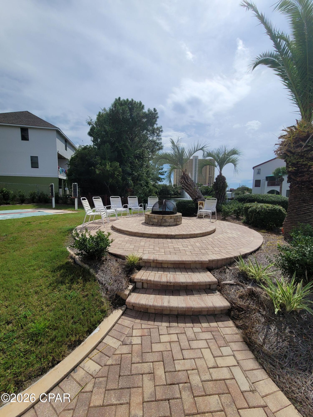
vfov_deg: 106.2
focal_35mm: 13
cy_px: 208
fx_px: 157
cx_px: 156
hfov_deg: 89.9
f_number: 2.2
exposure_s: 1/5401
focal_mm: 2.2
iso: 50
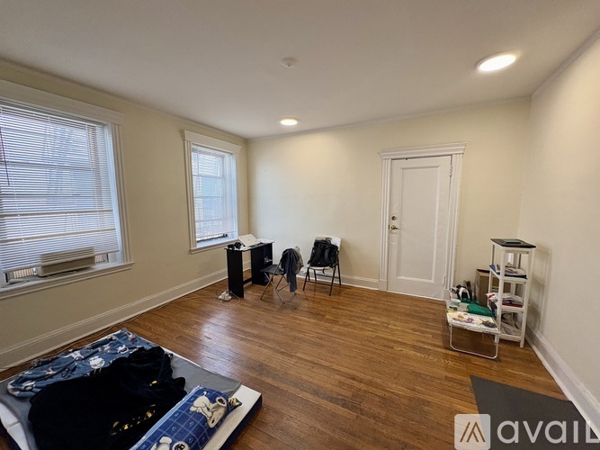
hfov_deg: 102.1
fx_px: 243
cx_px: 300
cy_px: 225
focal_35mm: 14
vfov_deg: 85.7
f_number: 2.2
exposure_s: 1/120
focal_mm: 2.22
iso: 200
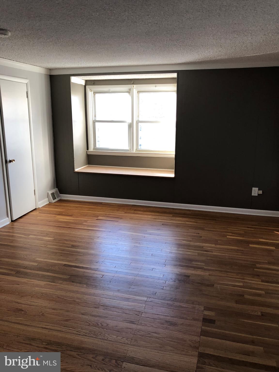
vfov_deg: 63.4
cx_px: 140
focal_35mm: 28
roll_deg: +0.0
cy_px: 186
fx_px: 301
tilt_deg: -14.3
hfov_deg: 49.7
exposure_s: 1/30
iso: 25
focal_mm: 3.99
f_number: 1.8
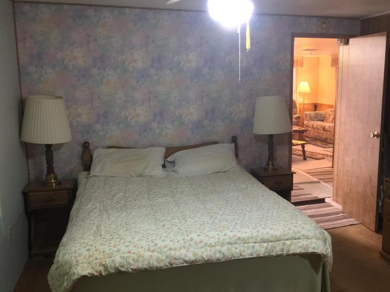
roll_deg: -0.5
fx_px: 417
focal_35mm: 37
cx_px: 246
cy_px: 161
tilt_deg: -9.8
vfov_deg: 38.6
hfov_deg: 49.6
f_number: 2.2
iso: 200
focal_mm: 4.15
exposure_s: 1/24
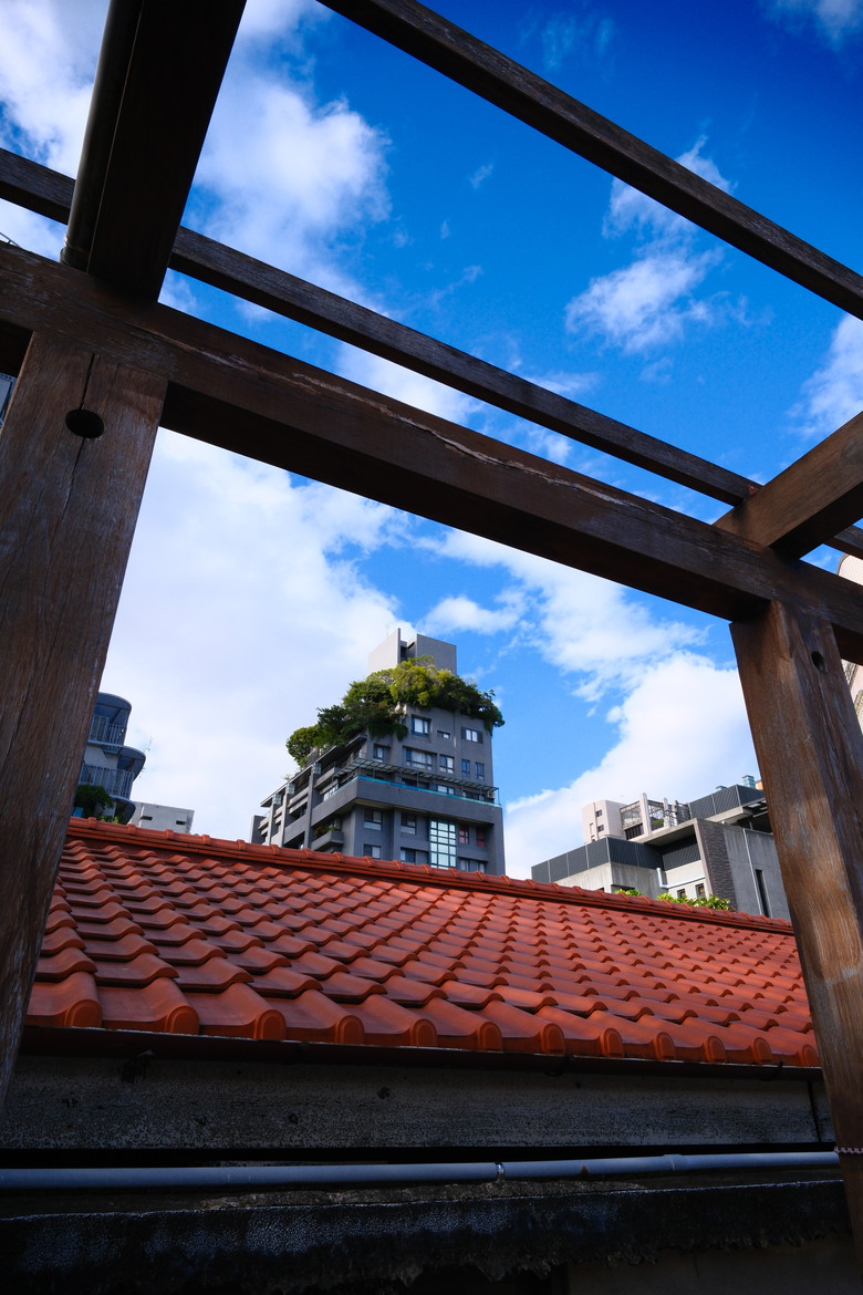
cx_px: 432
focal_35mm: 21
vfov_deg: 81.2
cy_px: 648
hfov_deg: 59.5
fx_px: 755
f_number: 8
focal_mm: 14
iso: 500
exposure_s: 1/400
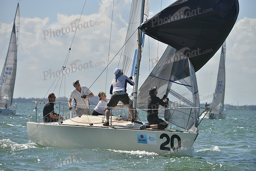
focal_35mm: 250
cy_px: 86
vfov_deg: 5.5
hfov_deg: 8.2
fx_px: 1778
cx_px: 128
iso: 200
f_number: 5.6
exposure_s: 1/1600
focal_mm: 250
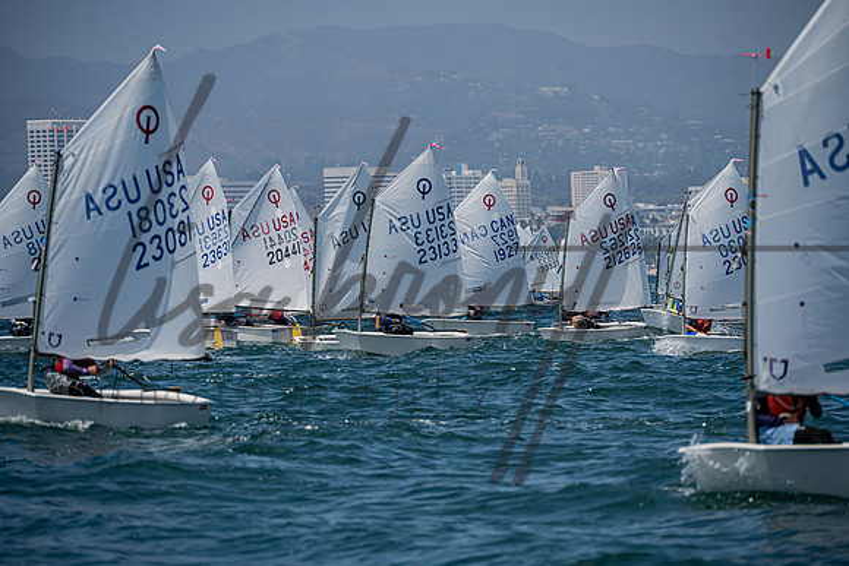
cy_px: 283
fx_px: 6756
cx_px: 424
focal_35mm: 286
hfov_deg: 7.2
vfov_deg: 4.8
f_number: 8
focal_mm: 280
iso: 250
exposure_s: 1/1250
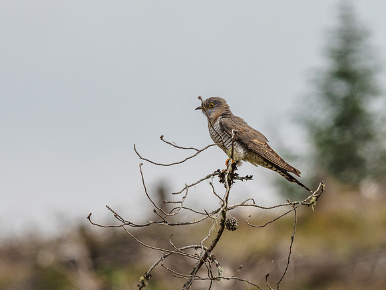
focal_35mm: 1064
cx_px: 249
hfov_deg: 1.9
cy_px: 105
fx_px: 11861
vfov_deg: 1.4
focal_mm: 300
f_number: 7.1
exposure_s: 1/800
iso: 200
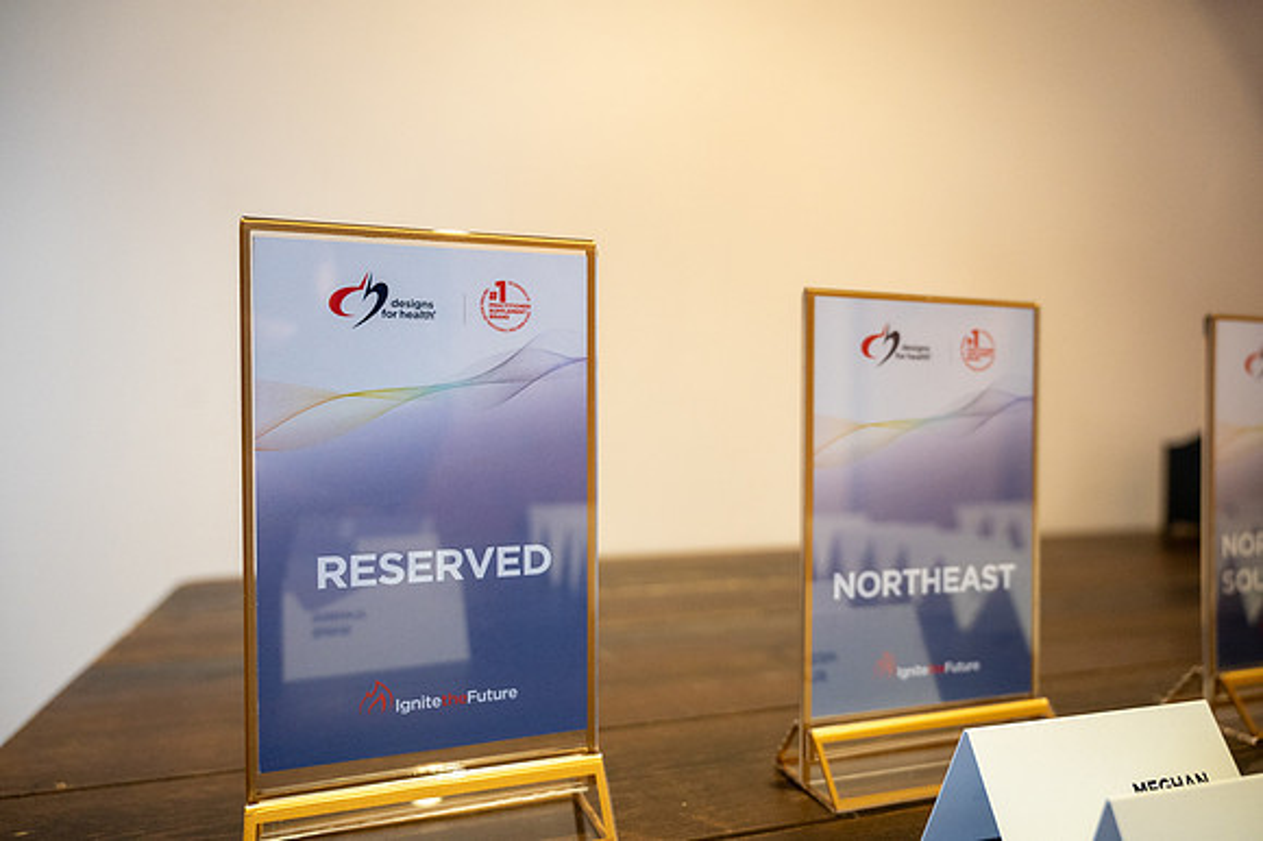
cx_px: 632
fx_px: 841
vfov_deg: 53.1
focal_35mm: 24
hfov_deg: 73.8
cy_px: 420
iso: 3200
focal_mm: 24
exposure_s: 1/40
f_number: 4
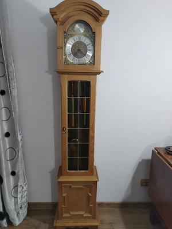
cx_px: 86
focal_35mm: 29
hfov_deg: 48.2
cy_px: 114
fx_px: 192
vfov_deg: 61.7
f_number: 1.8
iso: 398
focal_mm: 4.75
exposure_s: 1/50
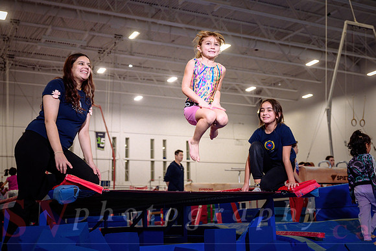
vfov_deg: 28.5
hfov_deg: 41.8
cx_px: 204
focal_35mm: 47
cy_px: 96
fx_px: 492
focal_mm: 37
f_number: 3.5
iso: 1600
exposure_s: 1/400
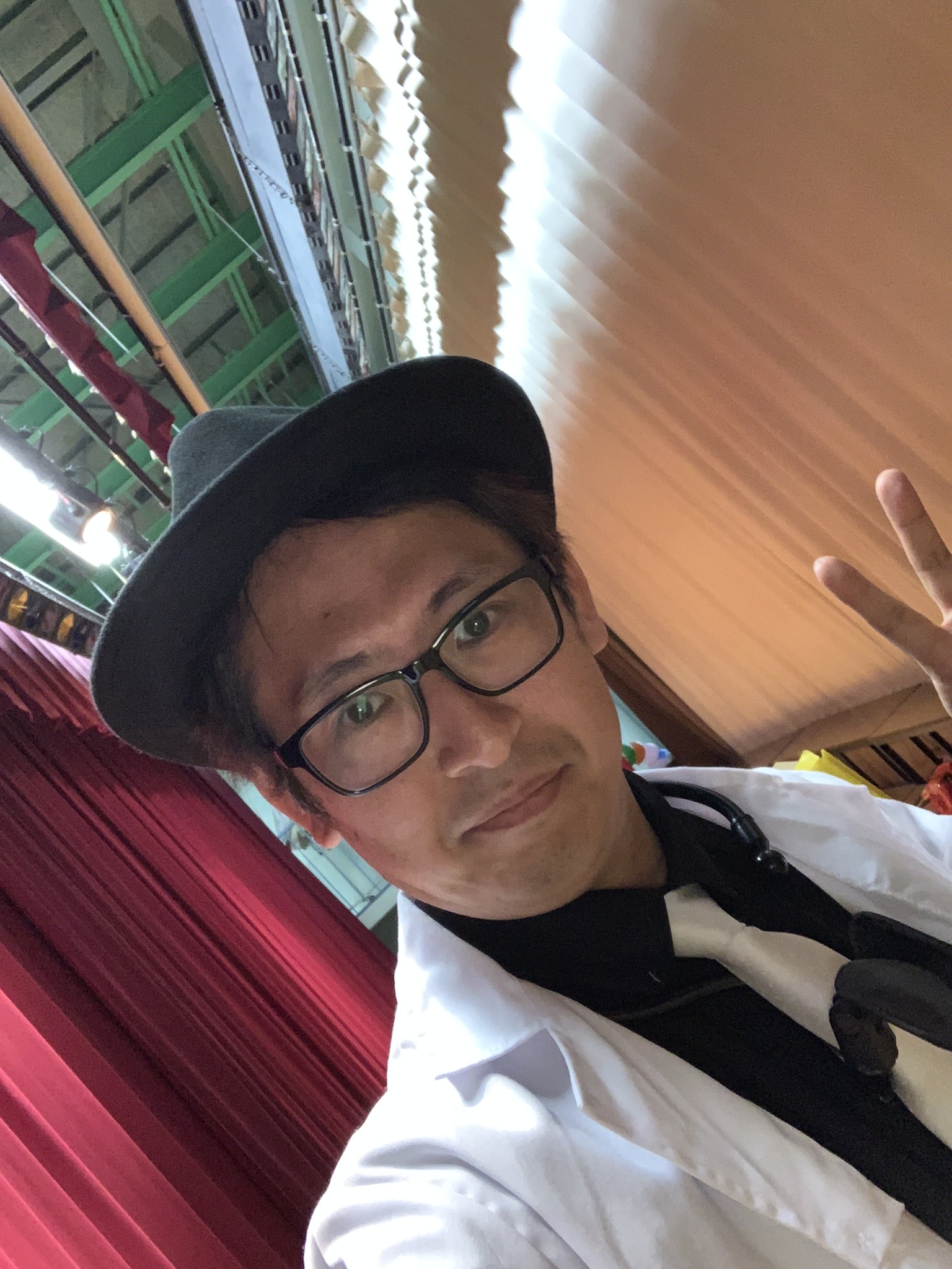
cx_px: 476
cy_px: 634
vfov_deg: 56.8
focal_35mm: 32
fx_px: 1173
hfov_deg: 44.2
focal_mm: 2.87
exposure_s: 1/25
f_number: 2.2
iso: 400
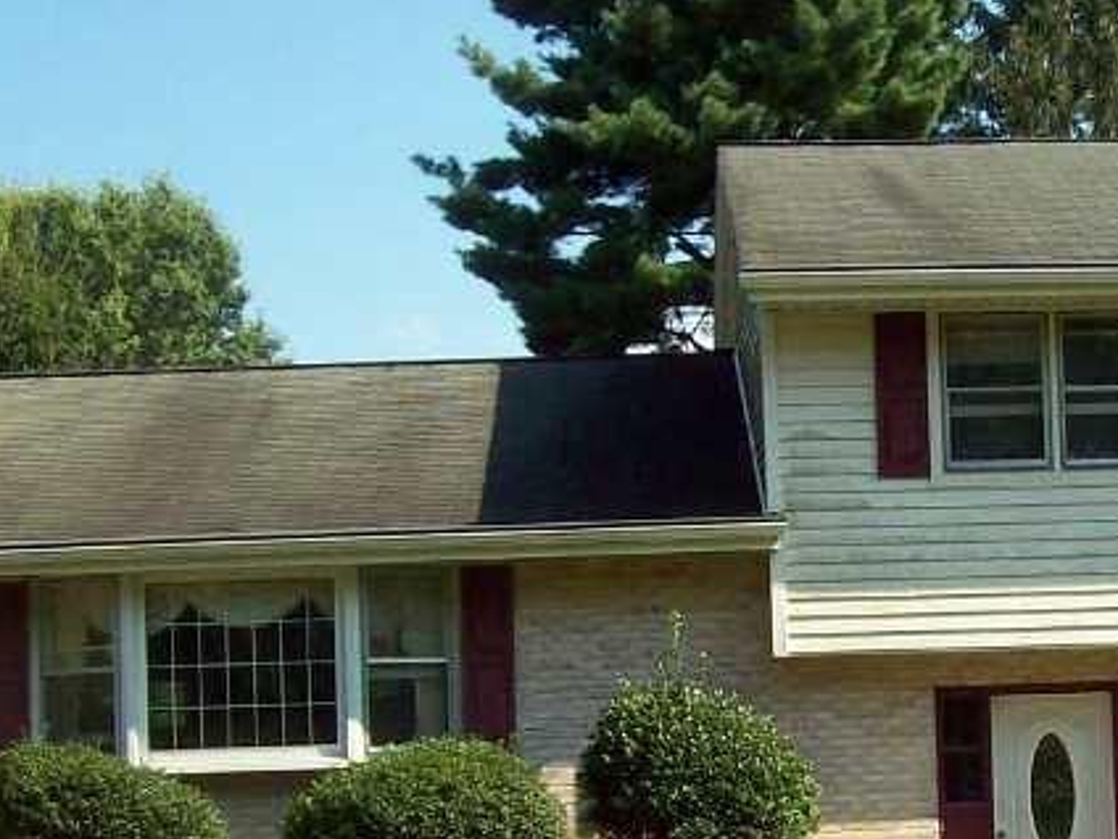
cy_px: 631
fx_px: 2810
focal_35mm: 87
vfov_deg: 16.9
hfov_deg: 22.3
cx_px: 862
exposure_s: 1/367
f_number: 4.8
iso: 80
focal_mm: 6
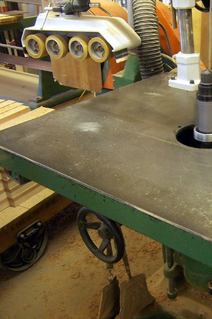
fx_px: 424
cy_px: 156
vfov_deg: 41.1
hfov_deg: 26.6
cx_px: 212
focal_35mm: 48
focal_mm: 5.5
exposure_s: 1/10
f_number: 3.4
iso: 140
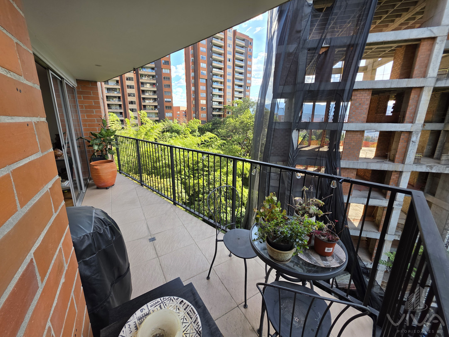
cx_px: 224
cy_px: 168
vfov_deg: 89.9
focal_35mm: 13
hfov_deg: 106.2
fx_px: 169
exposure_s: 1/120
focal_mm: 2.2
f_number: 1.9
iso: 20
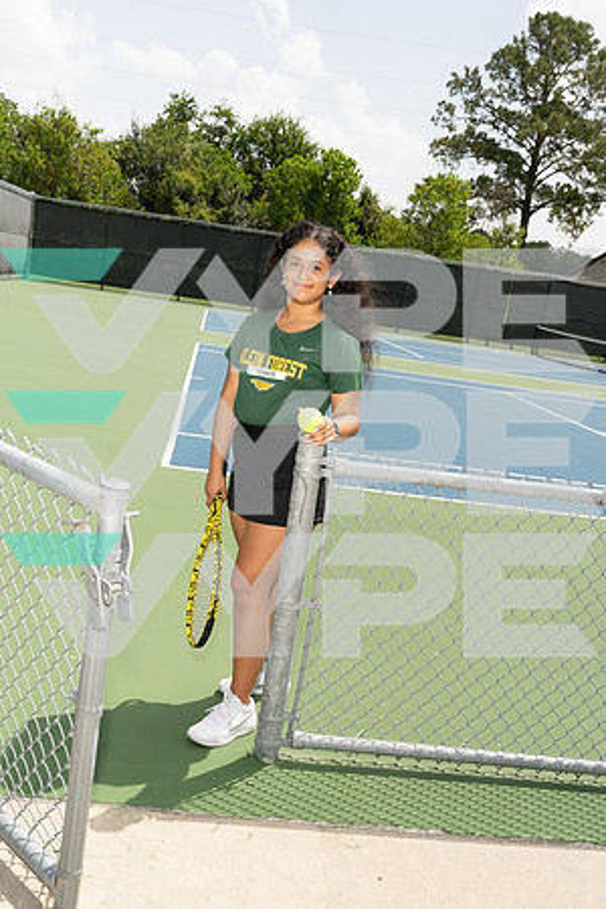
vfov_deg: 54.4
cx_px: 303
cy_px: 454
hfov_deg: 37.9
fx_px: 884
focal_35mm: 35
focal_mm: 35
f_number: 10
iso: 160
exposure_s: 1/250
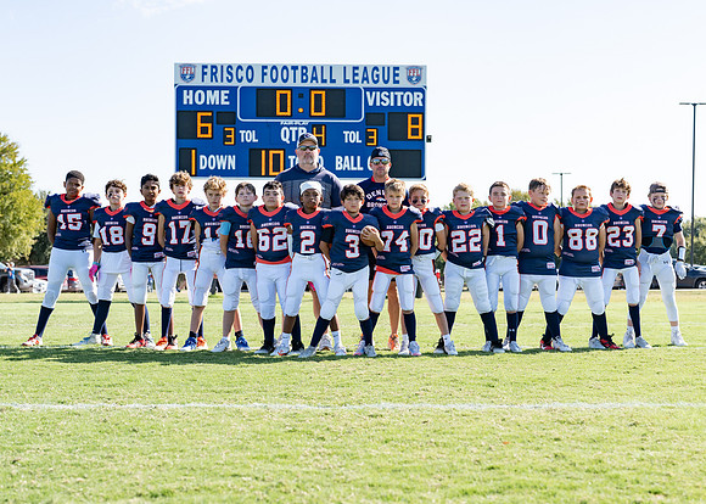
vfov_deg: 22.9
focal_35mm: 62
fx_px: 1243
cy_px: 293
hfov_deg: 31.7
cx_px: 378
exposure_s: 1/800
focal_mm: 50
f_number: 3.5
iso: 100
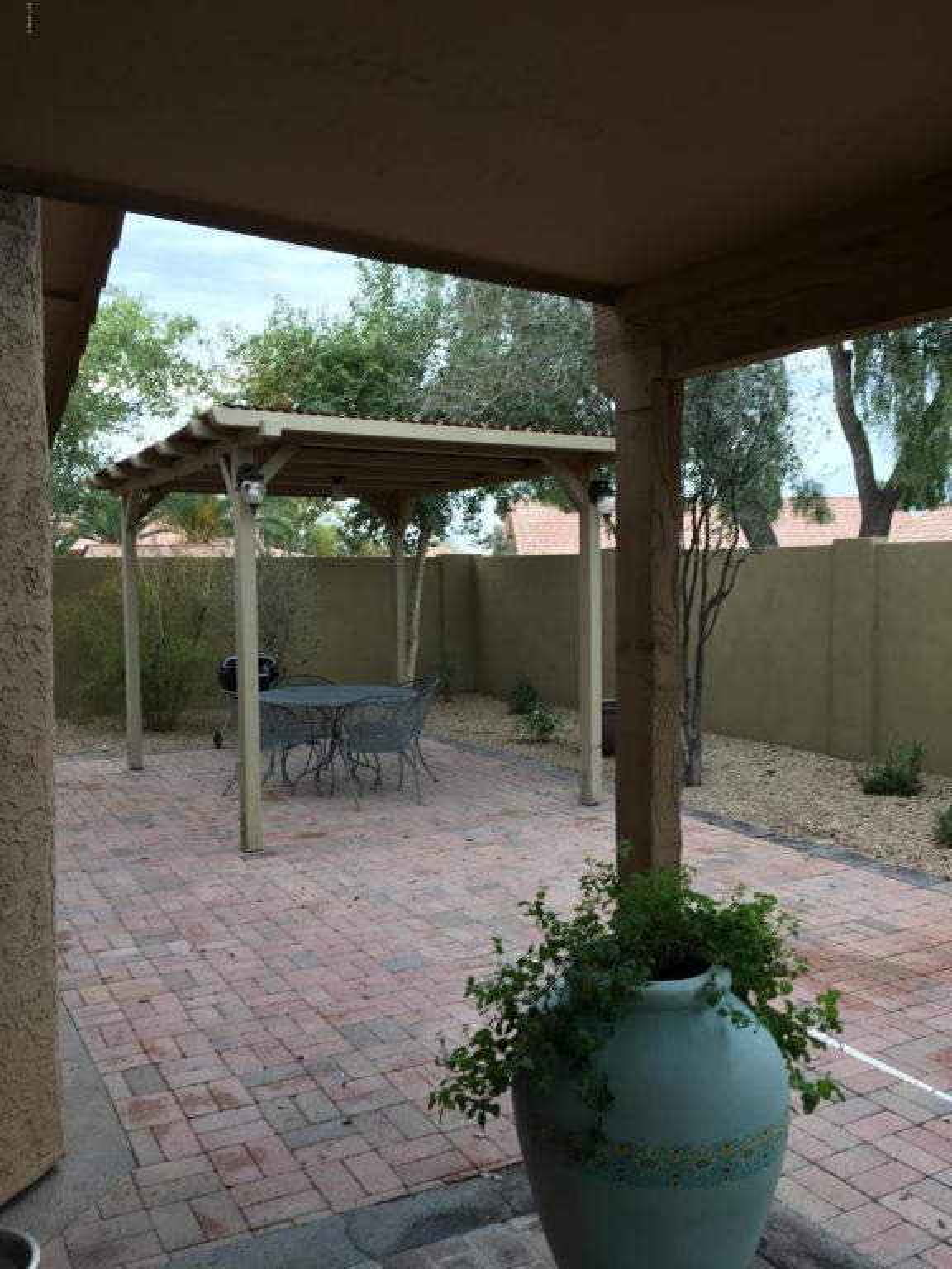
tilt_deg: -2.8
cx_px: 476
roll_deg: -0.1
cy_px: 634
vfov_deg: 61.7
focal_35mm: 29
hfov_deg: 48.2
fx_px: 1063
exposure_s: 1/60
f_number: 2.2
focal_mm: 4.15
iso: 25
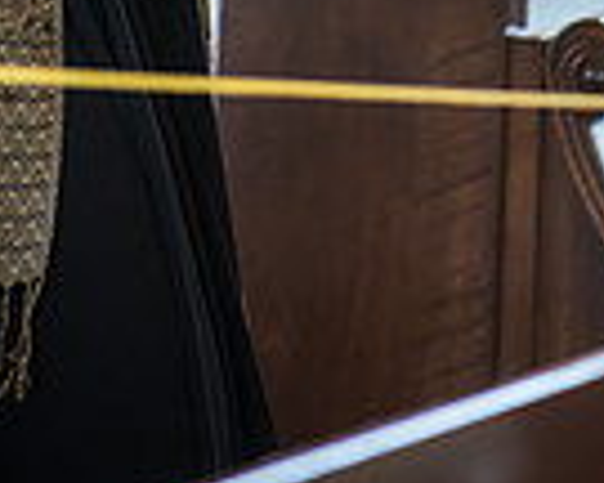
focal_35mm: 627
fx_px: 11208
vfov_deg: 2.5
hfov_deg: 3.1
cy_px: -461
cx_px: 412
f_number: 2.8
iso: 1250
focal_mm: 200
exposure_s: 1/250
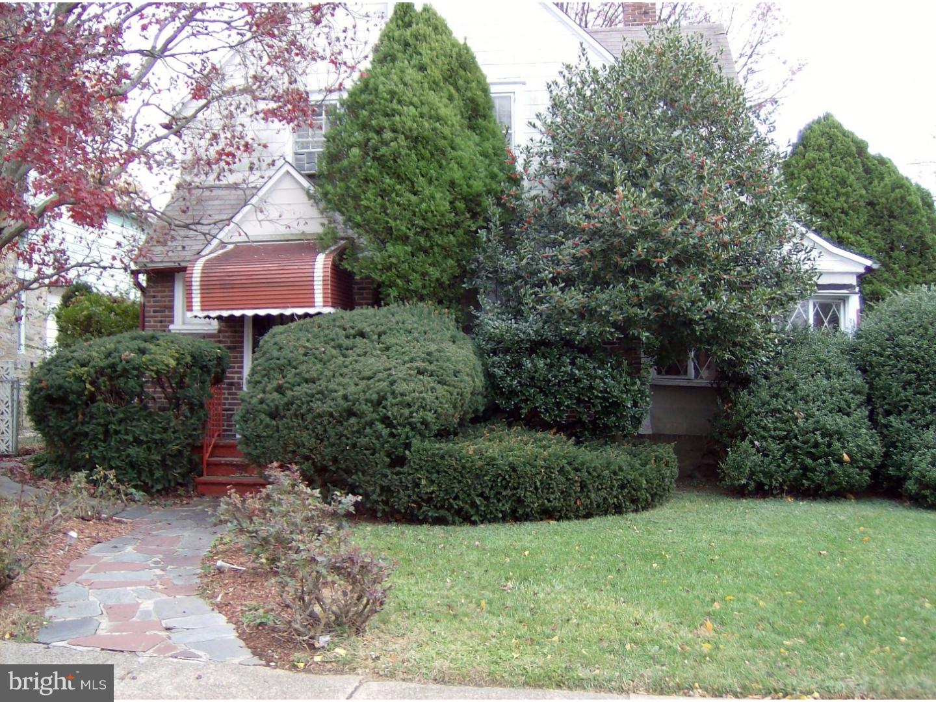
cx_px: 468
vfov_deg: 39.7
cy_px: 351
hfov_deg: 51.4
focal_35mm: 36
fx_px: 973
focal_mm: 6
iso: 100
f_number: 2.8
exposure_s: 1/153
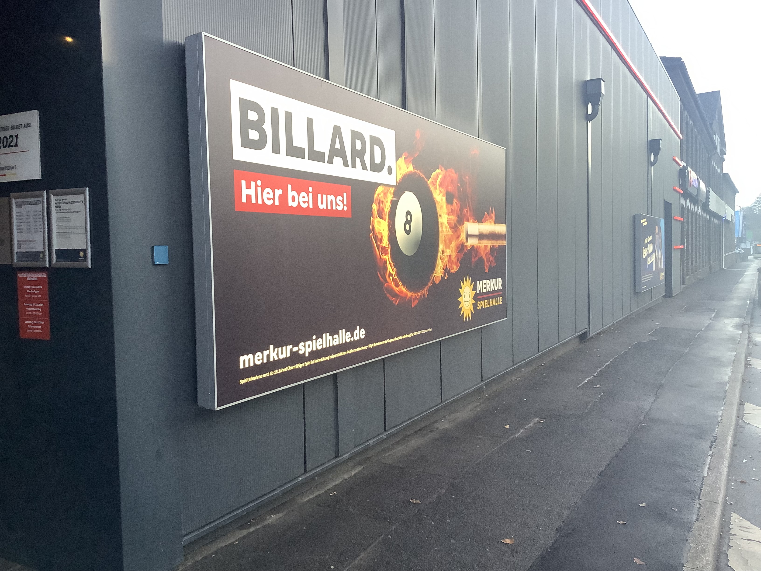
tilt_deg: -4.2
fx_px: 682
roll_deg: +2.5
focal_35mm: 31
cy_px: 286
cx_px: 380
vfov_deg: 45.4
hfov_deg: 58.4
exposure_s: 1/50
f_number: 2.4
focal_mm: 3.3
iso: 160
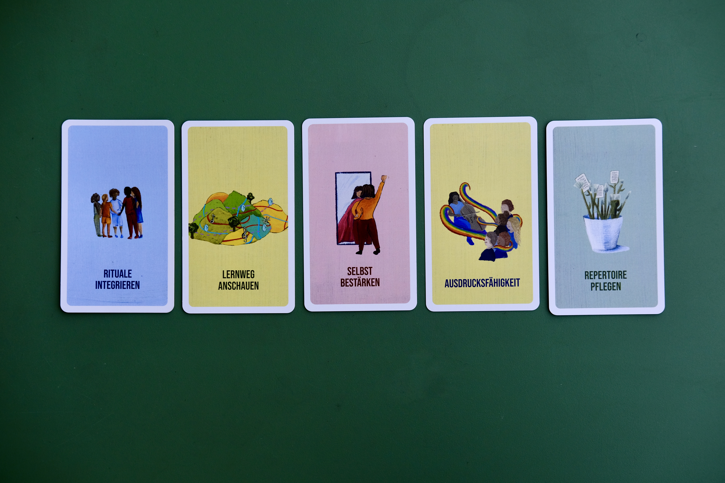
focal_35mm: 53
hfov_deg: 37.5
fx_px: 1067
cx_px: 362
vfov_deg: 25.5
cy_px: 242
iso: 200
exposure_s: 1/140
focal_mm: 35
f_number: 4
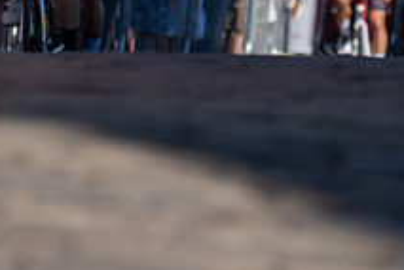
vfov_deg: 2.5
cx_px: -182
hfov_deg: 3.8
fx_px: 6116
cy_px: -137
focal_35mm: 545
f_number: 3.5
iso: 100
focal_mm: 141
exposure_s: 1/1000
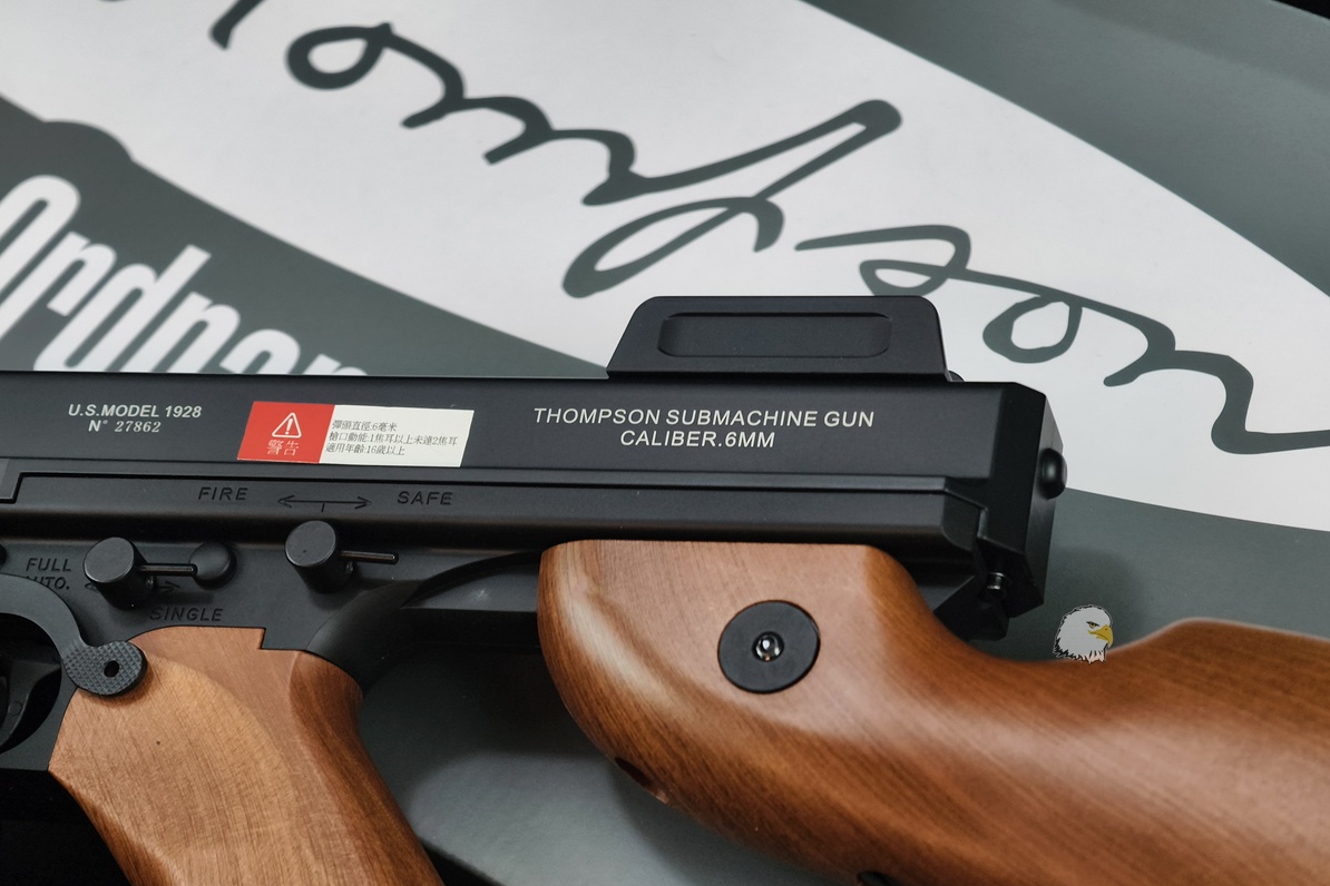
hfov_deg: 22.9
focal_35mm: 89
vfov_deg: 15.4
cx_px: 667
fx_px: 3288
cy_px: 502
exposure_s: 1/30
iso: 433
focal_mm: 22.48
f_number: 2.67
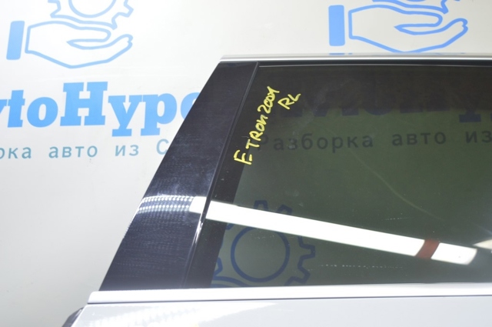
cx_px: 246
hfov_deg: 36.9
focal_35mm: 54
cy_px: 164
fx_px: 737
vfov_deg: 25.0
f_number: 5.6
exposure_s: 1/20
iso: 400
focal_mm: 36
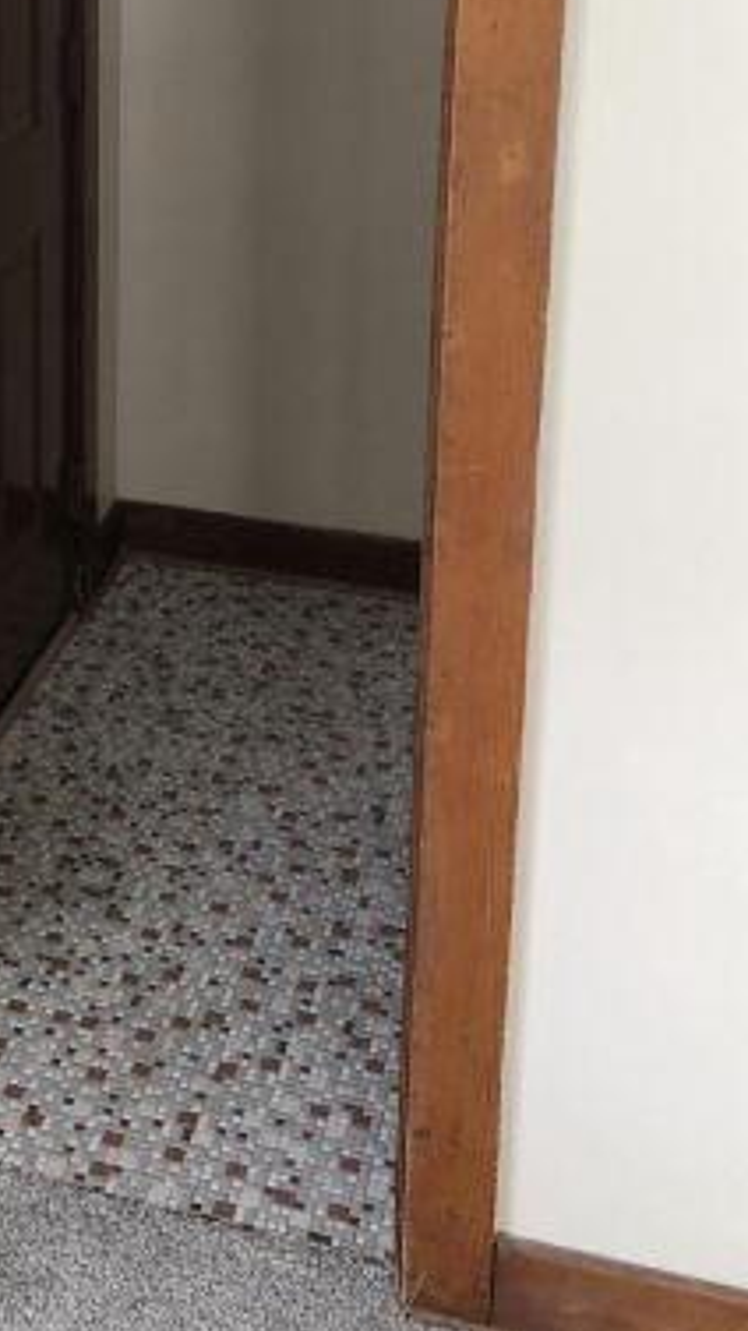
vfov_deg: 36.4
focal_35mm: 54
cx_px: 53
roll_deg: +0.8
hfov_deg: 21.6
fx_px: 1904
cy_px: 161
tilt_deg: -15.0
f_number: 1.8
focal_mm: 3.99
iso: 32
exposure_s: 1/30
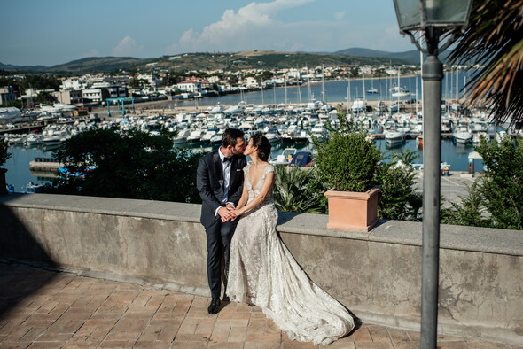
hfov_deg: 54.4
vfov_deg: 37.9
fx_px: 509
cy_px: 174
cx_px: 262
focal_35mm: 35
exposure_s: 1/4000
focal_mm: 35
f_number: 3.5
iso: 160
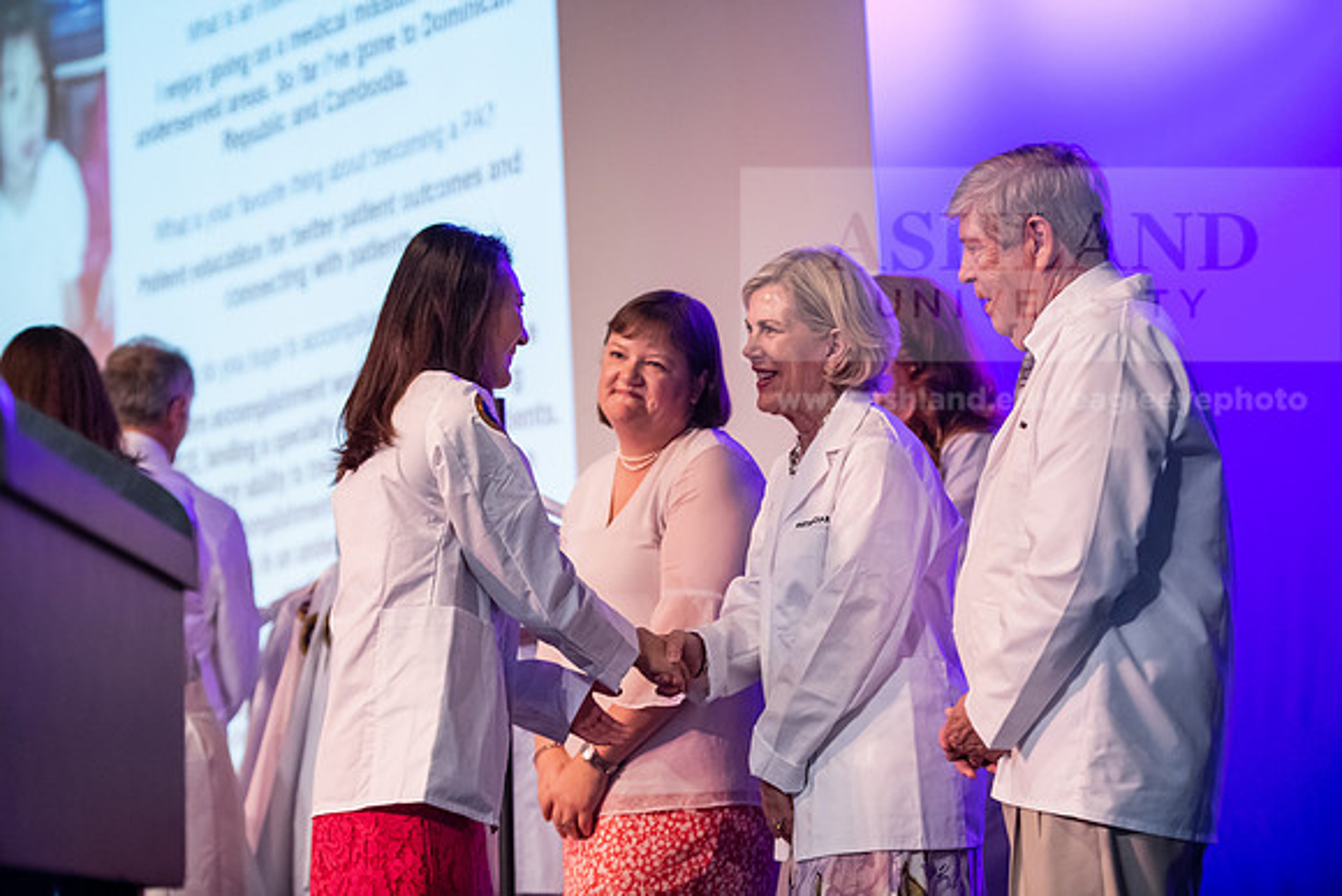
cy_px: 448
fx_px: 3728
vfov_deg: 13.7
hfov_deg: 20.4
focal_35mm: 100
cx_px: 671
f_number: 3.2
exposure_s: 1/200
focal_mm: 100
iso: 4000
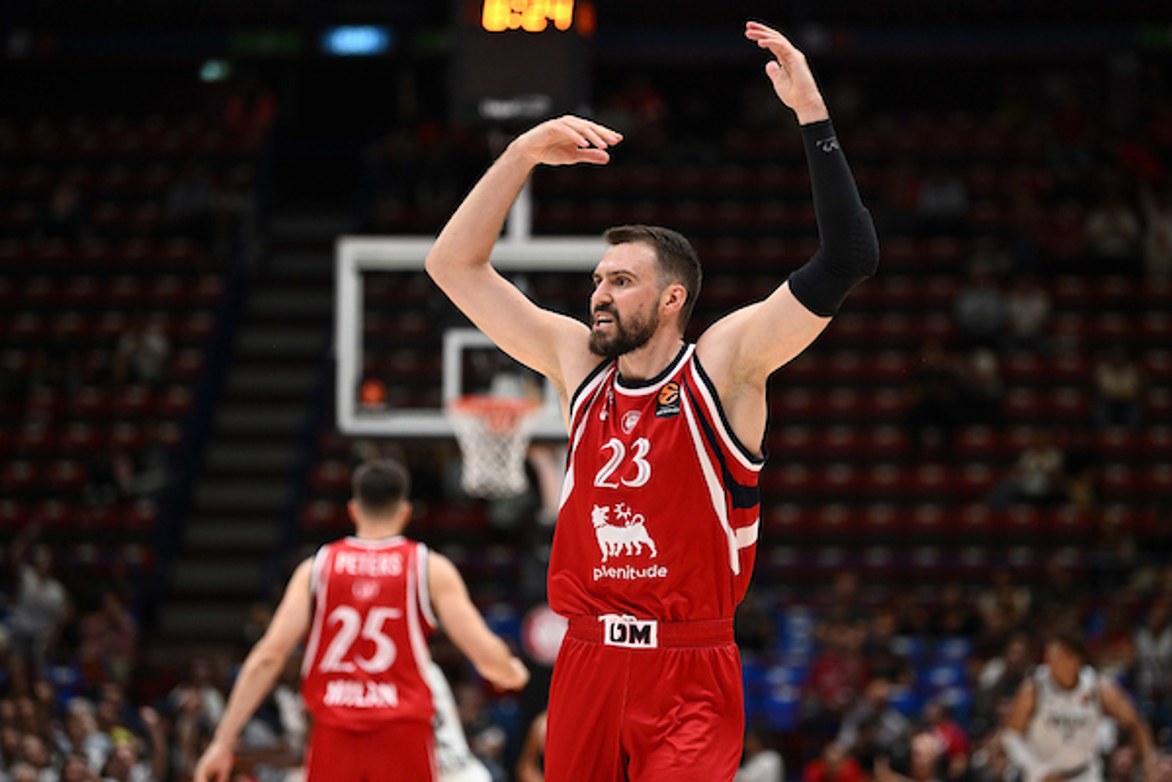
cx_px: 586
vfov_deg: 9.1
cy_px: 391
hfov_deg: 13.7
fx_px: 4883
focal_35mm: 150
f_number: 2.8
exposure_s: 1/1250
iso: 2500
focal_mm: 150
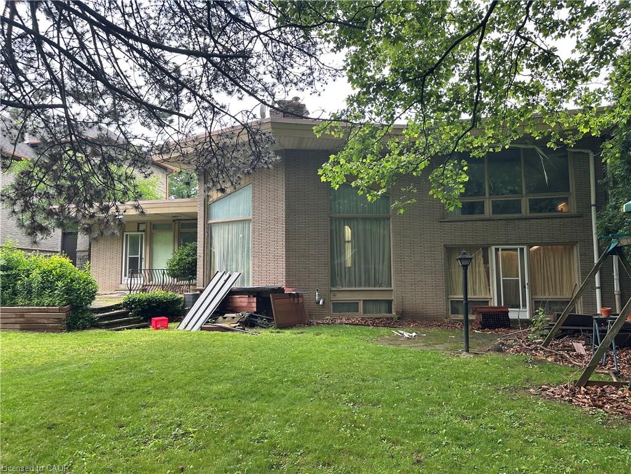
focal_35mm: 24
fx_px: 437
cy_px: 237
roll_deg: +0.9
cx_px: 316
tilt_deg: +5.6
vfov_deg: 56.8
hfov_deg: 71.6
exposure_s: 1/415
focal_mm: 6.86
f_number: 1.78
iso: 80
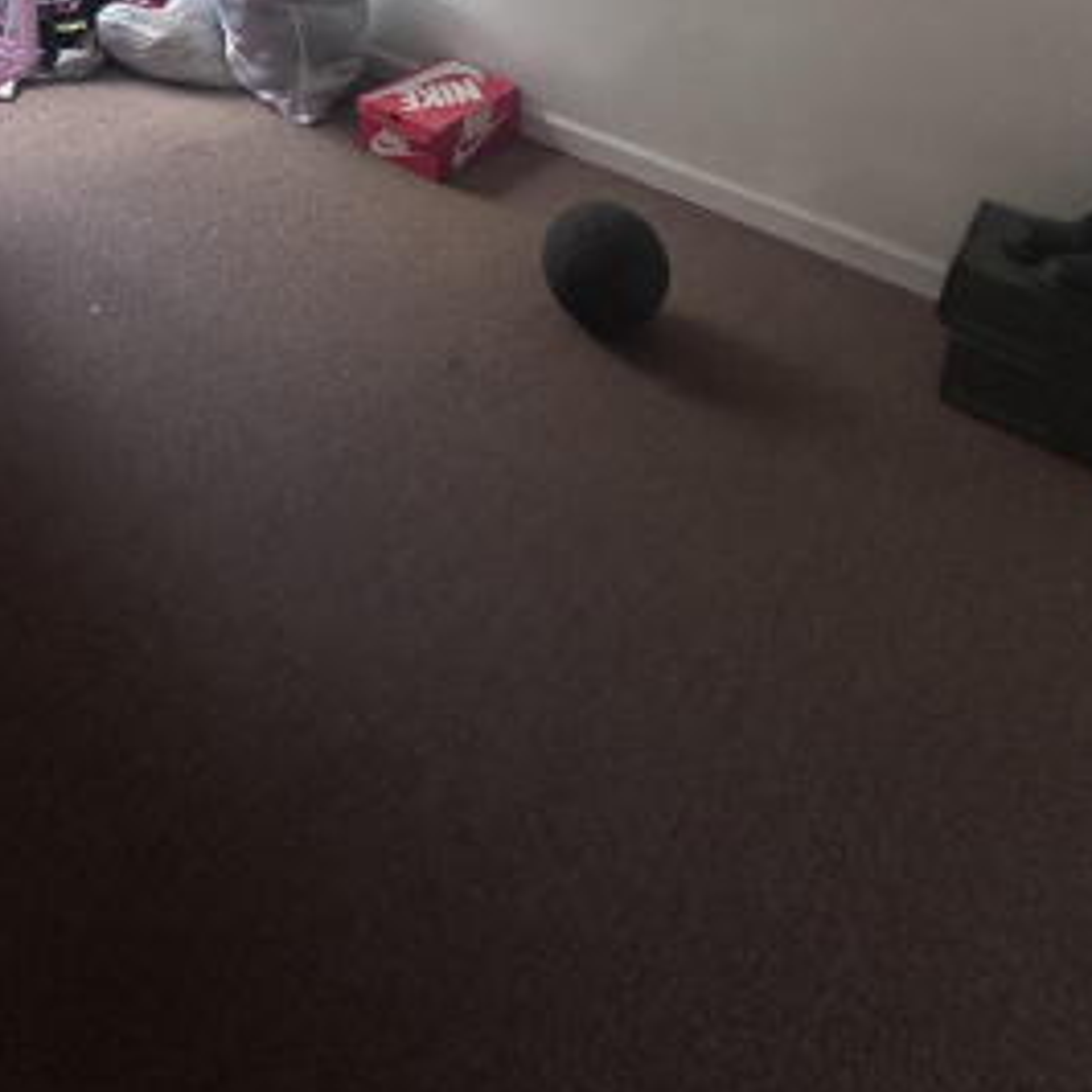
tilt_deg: -8.5
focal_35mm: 31
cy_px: -216
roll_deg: -2.3
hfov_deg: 49.0
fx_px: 1106
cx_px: 193
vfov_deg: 38.7
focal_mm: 2.22
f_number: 2.2
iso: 160
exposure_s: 1/60
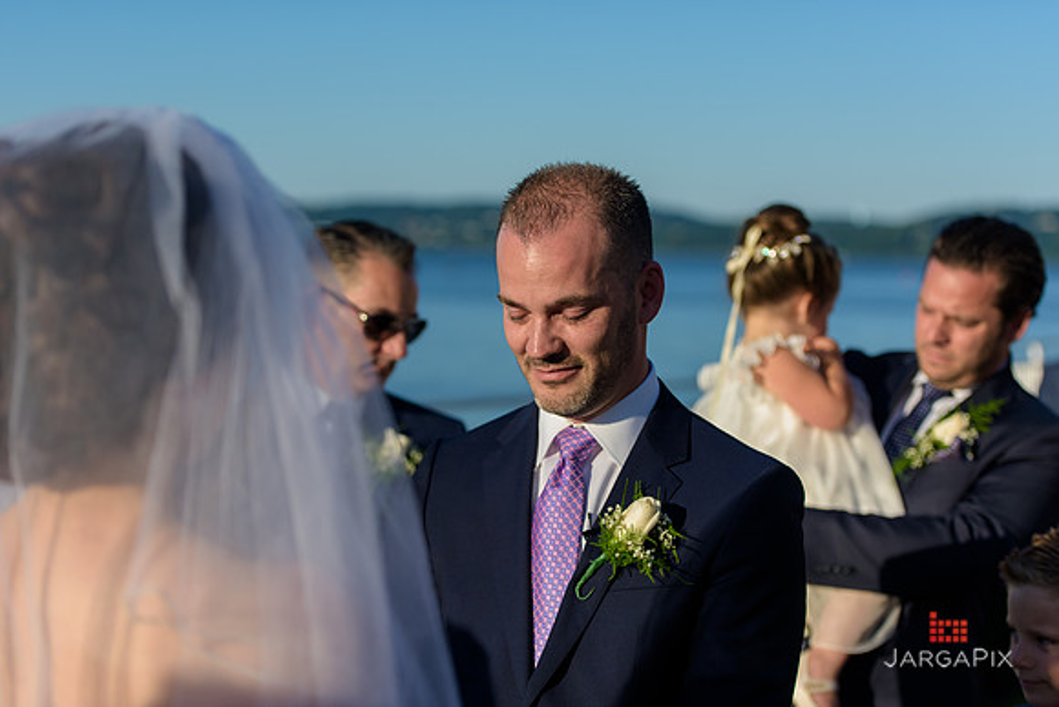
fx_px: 2060
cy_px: 354
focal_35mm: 70
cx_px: 530
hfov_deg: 28.8
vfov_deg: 19.5
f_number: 3.2
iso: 200
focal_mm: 70
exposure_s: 1/2500
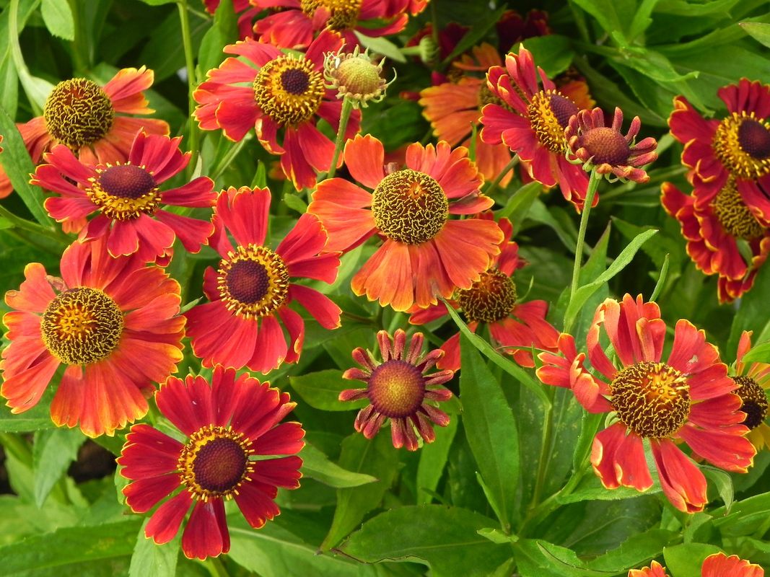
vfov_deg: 17.4
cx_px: 385
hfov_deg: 23.0
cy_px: 288
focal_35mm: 85
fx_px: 1891
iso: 160
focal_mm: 15.1
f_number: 4.5
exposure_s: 1/250
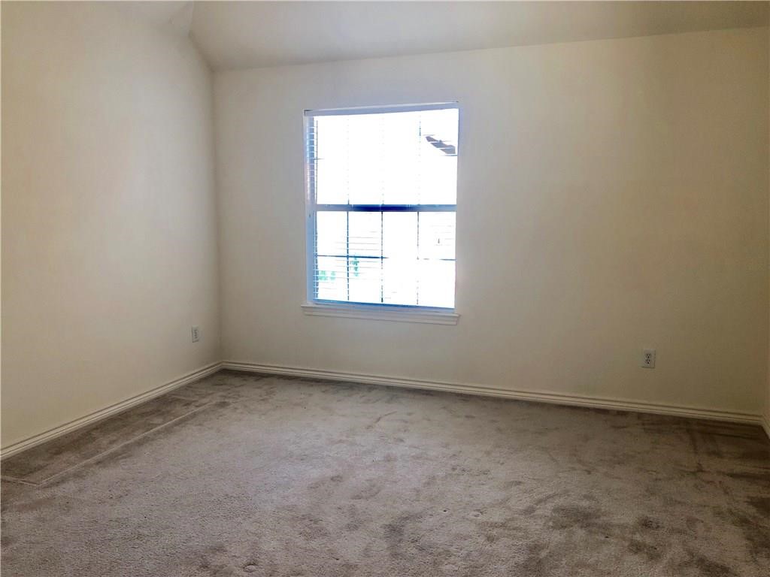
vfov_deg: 49.7
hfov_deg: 63.4
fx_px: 623
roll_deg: -0.3
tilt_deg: -7.3
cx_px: 385
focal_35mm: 28
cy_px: 288
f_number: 1.8
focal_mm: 3.99
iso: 25
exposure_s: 1/40
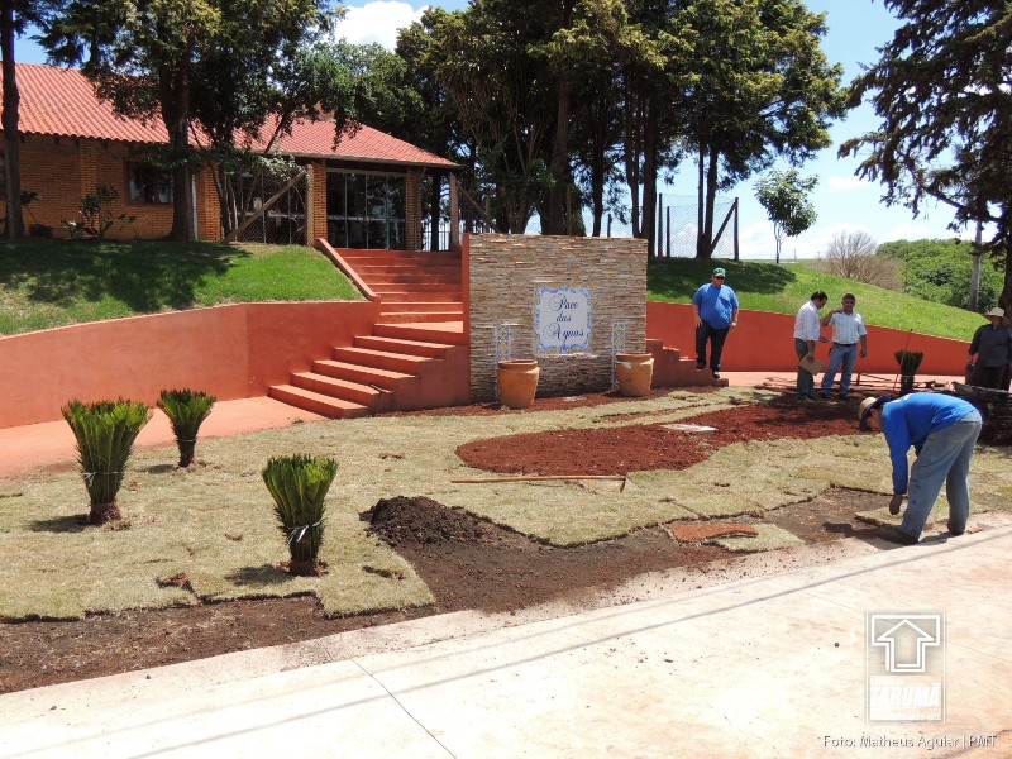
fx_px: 877
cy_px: 380
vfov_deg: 46.8
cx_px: 506
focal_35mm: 30
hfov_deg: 60.0
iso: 100
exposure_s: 1/800
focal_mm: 5.3
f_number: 3.1
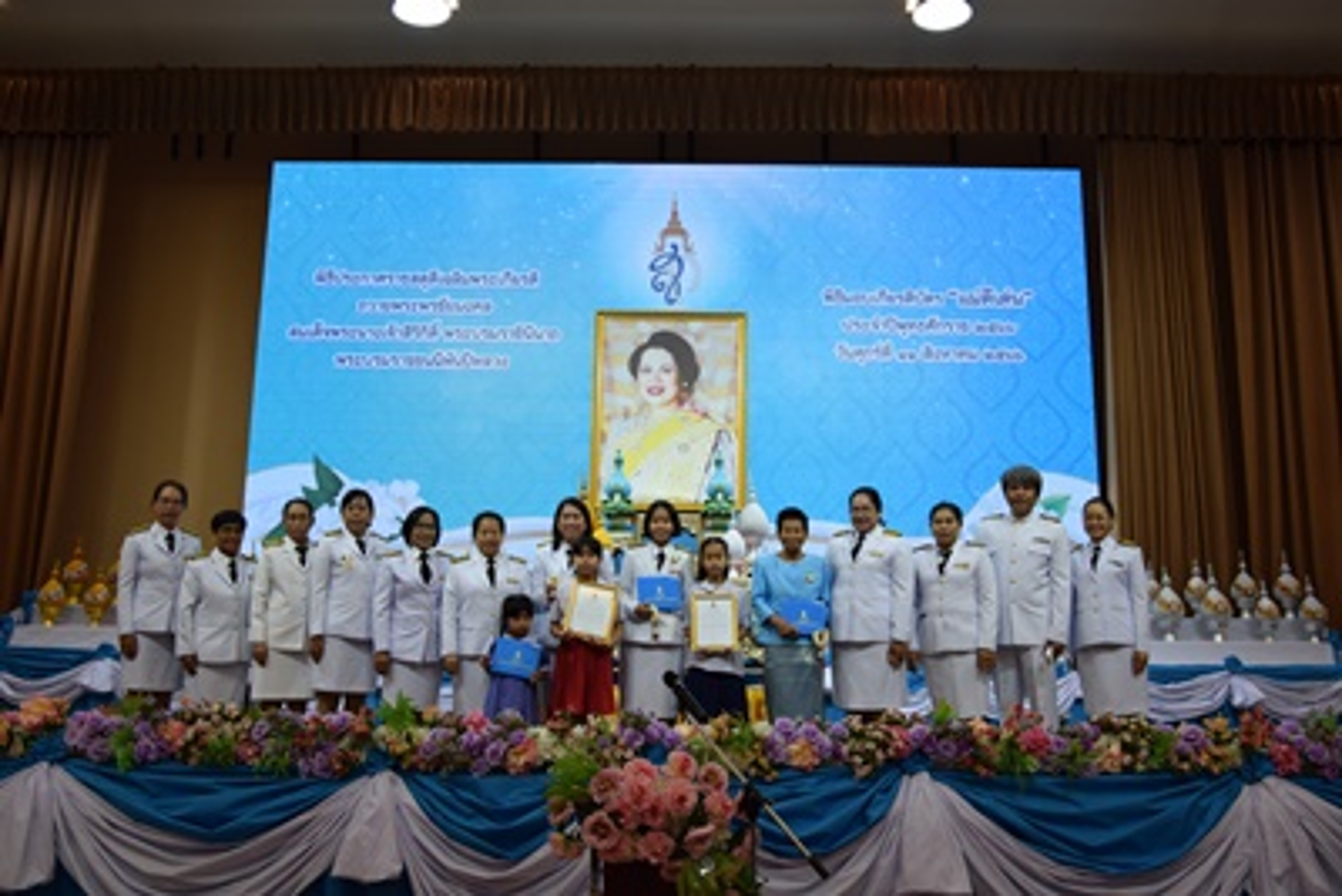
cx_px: 671
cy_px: 448
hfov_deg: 61.9
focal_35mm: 30
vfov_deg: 43.6
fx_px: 1119
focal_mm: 20
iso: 400
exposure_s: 1/60
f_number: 4
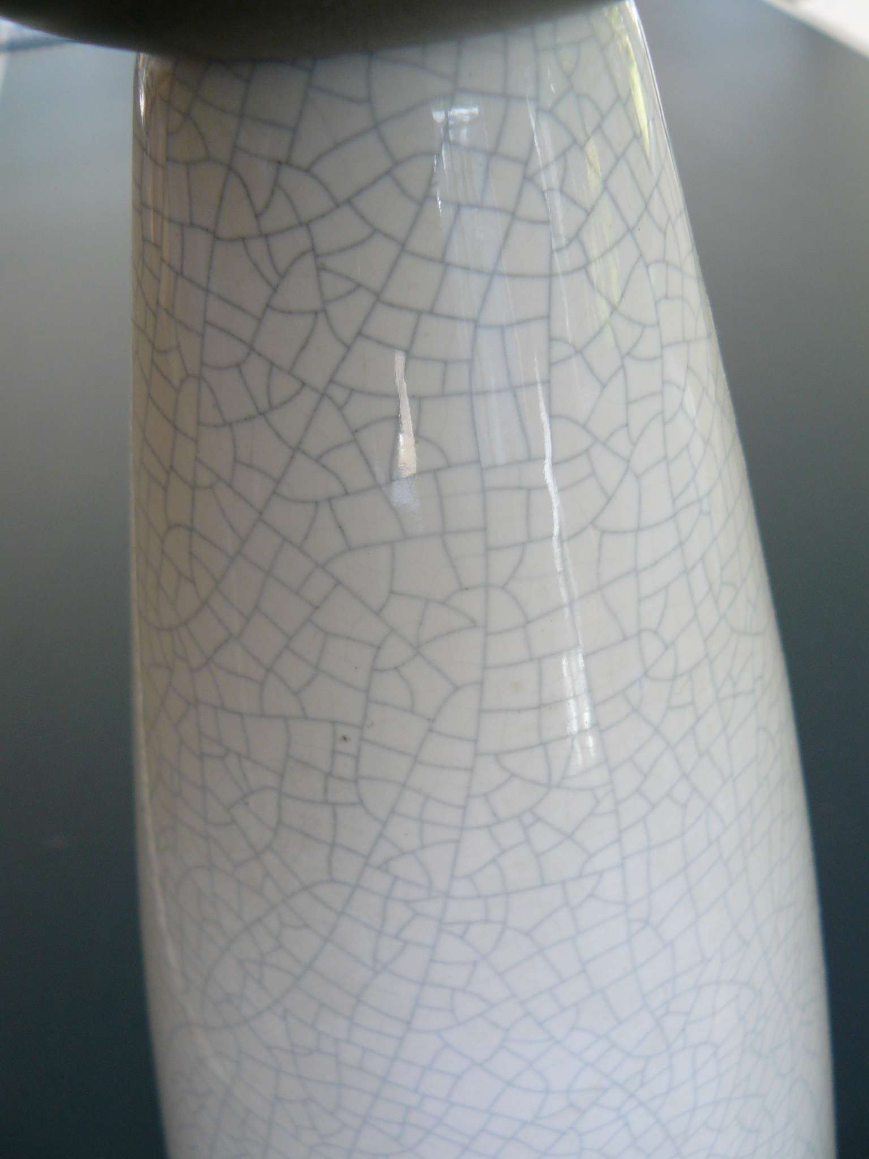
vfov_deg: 51.4
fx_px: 1205
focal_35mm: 36
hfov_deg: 39.7
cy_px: 580
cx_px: 434
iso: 100
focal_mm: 6
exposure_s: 1/30
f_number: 2.8
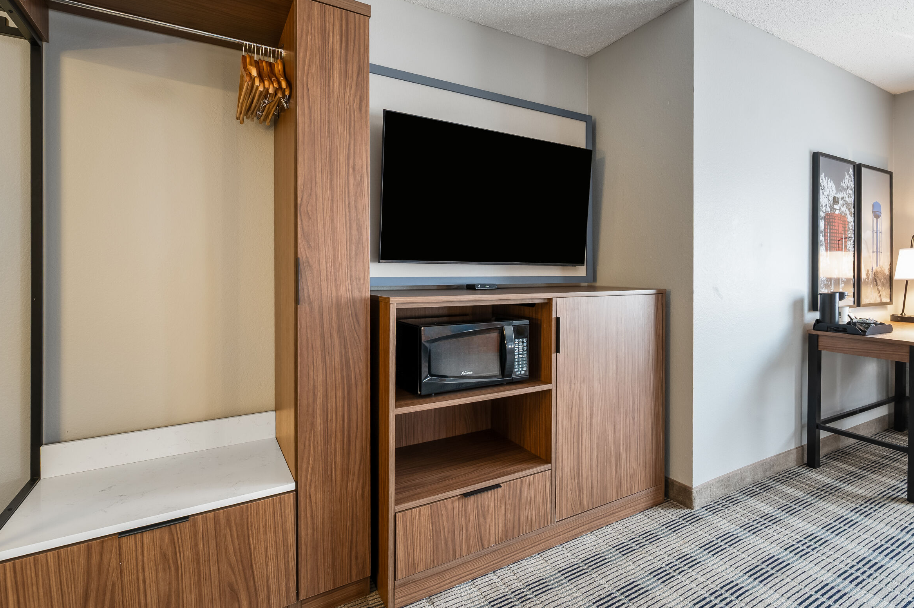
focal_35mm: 18
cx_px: 552
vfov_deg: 67.1
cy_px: 266
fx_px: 457
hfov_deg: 88.8
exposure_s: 1.3
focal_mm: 14
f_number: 8
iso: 400
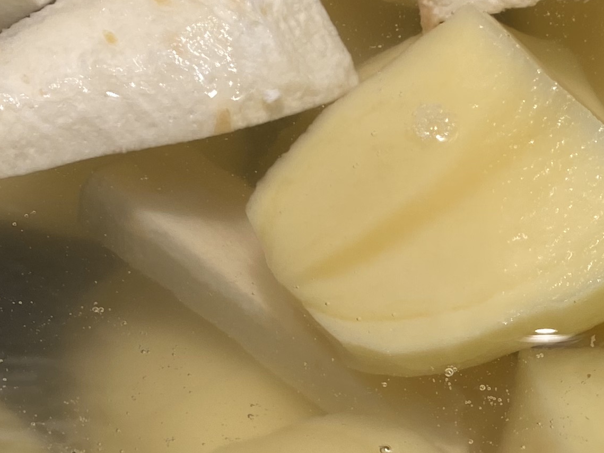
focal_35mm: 92
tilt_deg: -57.7
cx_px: 615
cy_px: 415
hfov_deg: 20.6
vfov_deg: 15.8
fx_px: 1605
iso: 40
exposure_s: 1/100
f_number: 1.8
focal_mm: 4.25
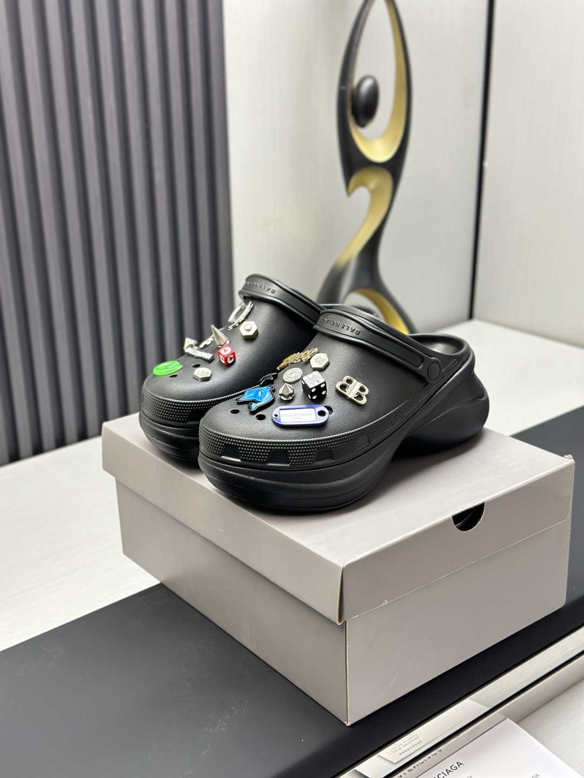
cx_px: 292
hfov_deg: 30.3
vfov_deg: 39.7
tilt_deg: -21.3
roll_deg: +0.3
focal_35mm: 48
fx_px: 1080
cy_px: 389
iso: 200
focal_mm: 6.86
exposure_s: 1/100
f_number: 1.78
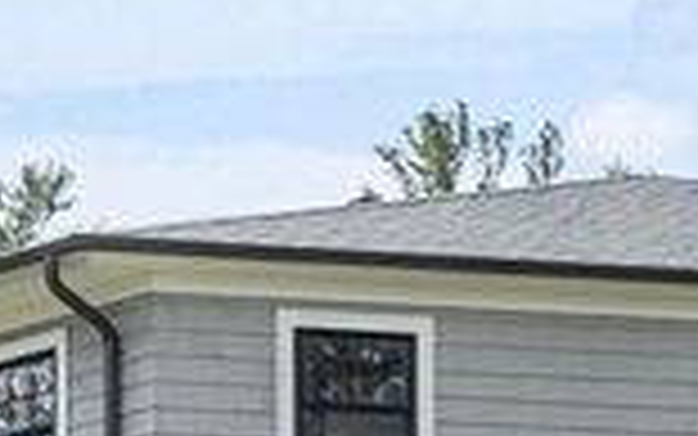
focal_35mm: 148
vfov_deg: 8.8
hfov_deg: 14.1
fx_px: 2816
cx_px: 554
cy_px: 411
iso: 100
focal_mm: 15
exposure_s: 1/160
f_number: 8
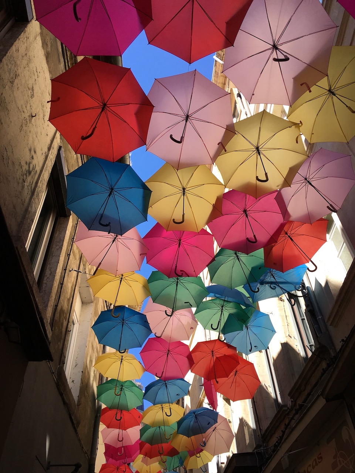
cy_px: 236
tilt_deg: +46.6
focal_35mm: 29
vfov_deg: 61.7
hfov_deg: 48.2
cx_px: 178
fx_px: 397
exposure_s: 1/481
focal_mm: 4.15
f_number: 2.2
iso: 25
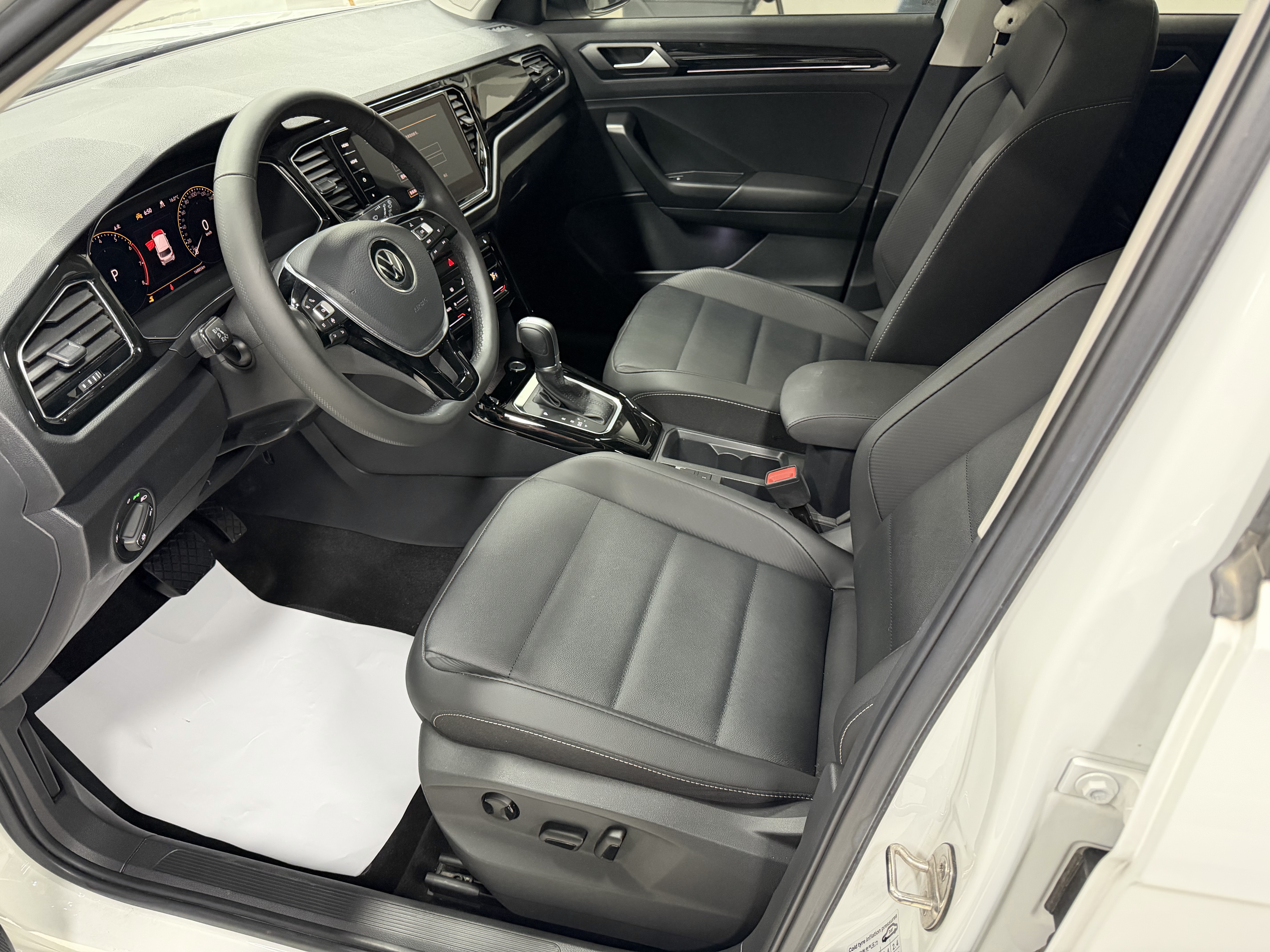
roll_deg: -1.1
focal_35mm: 24
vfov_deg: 56.8
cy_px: 476
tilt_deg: -35.6
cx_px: 635
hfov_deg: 71.6
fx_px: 881
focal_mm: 6.76
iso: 640
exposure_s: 1/50
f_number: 1.78
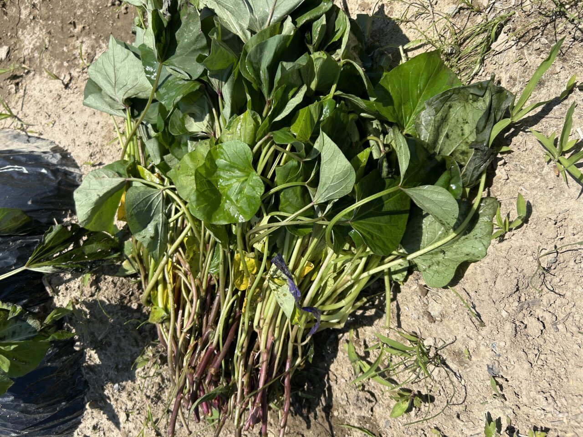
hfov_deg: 67.3
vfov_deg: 53.1
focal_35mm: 26
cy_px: 218
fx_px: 438
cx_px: 292
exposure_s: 1/3460
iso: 50
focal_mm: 5.7
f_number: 1.5
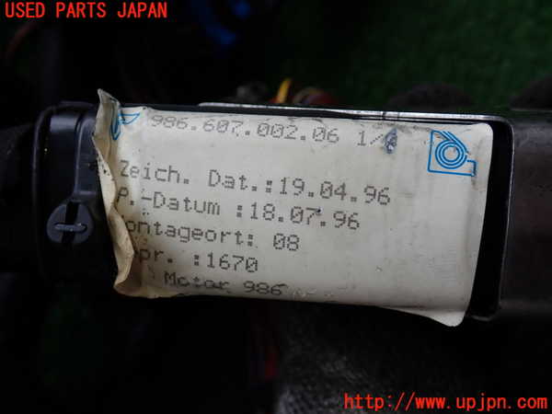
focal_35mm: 41
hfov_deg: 45.8
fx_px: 654
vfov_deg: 35.1
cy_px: 207
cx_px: 276
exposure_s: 1/250
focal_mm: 7.31
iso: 100
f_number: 4
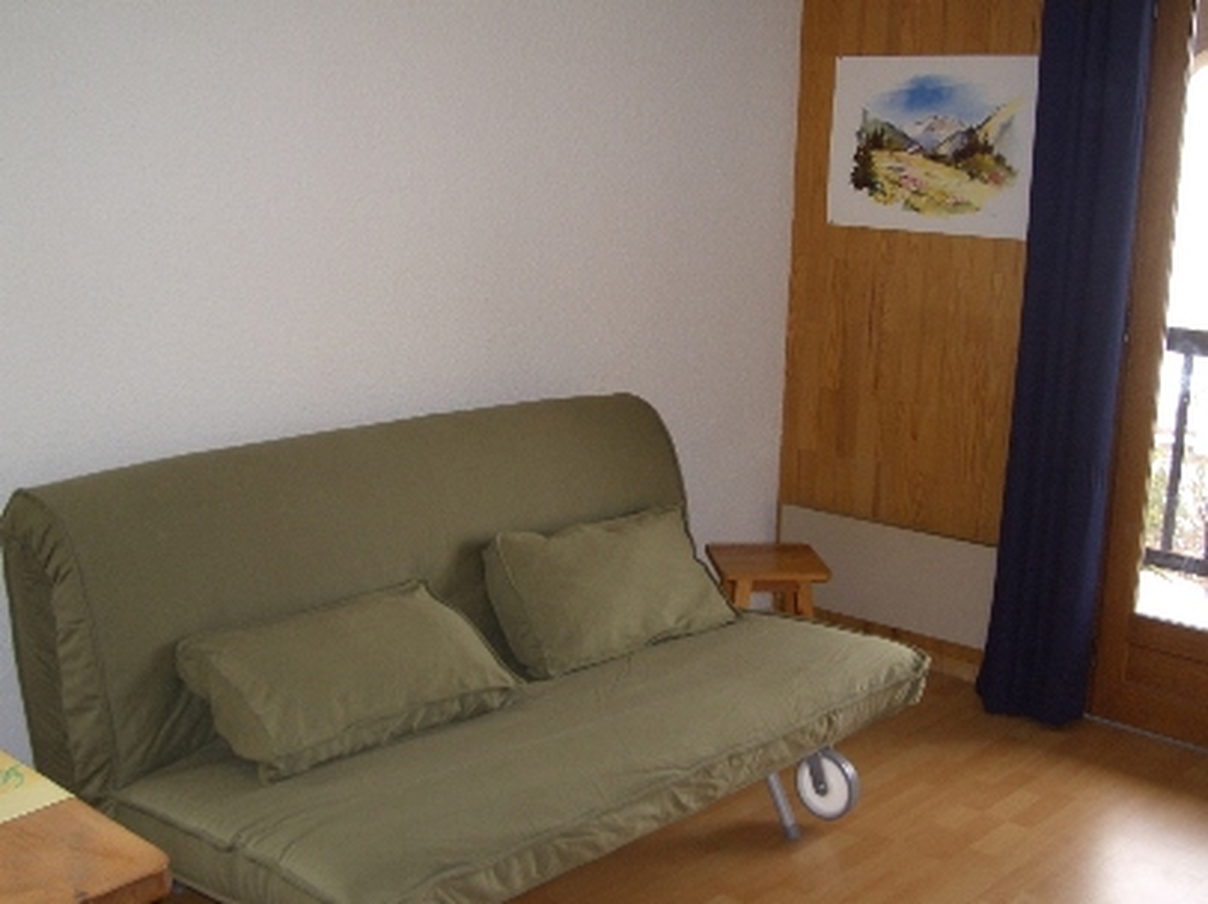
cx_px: 604
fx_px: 1430
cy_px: 452
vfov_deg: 35.1
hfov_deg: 45.8
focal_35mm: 41
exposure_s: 1/60
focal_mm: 6.8
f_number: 2.8
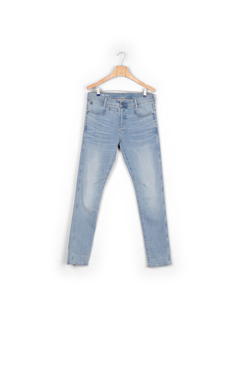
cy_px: 187
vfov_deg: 50.7
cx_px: 124
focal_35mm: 38
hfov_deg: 35.0
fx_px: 394
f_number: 11
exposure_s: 1/125
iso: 100
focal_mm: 38
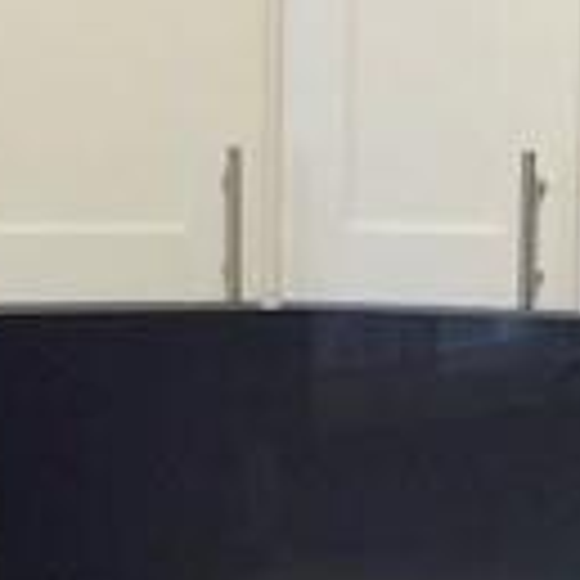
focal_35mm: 203
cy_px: 778
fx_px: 3848
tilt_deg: -16.6
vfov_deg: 8.5
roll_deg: -1.5
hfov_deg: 8.6
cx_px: 220
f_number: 2.2
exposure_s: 1/30
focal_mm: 4.15
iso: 64
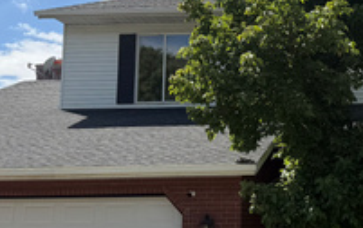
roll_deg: +0.7
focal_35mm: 81
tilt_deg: +11.1
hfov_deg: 24.7
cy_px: 76
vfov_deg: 16.1
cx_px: 330
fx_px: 802
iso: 80
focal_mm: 6.76
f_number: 1.78
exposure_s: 1/4673
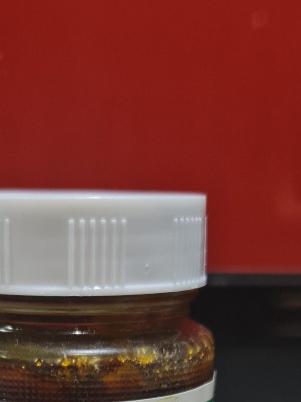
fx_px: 869
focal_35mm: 75
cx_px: 69
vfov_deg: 23.1
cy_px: 523
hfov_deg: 19.5
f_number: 1.8
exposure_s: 1/50
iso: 250
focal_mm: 7
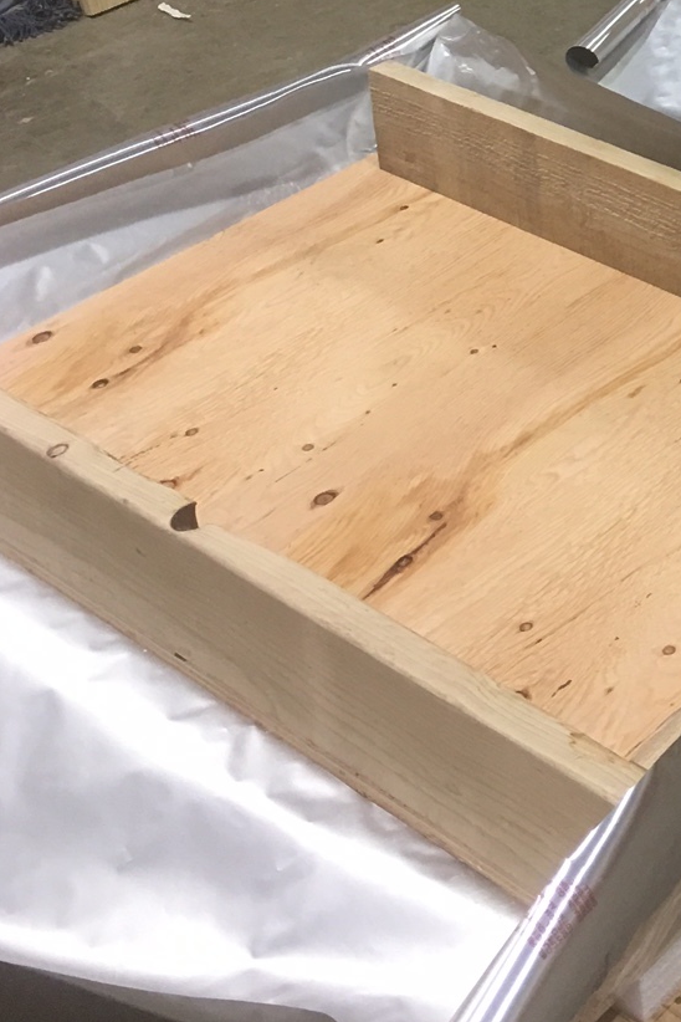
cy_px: -99
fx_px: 2100
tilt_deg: -21.0
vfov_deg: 25.4
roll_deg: +0.7
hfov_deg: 17.3
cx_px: 877
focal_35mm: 74
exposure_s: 1/15
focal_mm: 4.15
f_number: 2.2
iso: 40
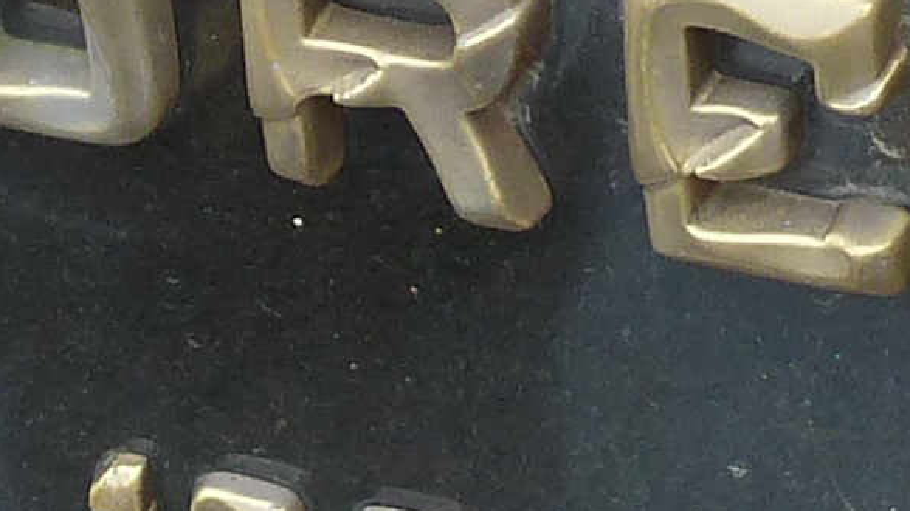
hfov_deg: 6.9
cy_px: 400
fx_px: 7527
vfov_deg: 3.9
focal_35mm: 312
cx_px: 566
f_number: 3.7
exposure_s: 1/40
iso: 80
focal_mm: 6.9
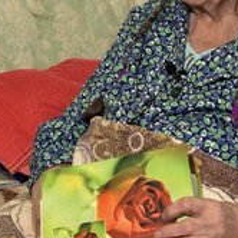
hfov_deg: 17.0
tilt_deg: -4.3
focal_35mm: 102
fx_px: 793
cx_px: 83
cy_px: 43
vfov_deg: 16.9
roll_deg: -0.5
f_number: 1.78
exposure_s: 1/50
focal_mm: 6.76
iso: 200
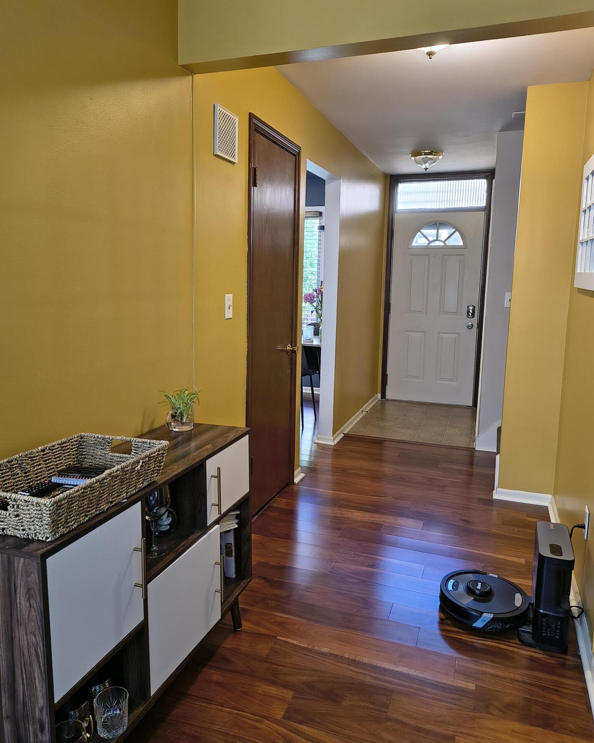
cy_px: 355
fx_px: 571
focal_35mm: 26
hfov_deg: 54.9
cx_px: 297
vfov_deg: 66.0
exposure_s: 1/120
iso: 668
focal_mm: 5.56
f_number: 1.8
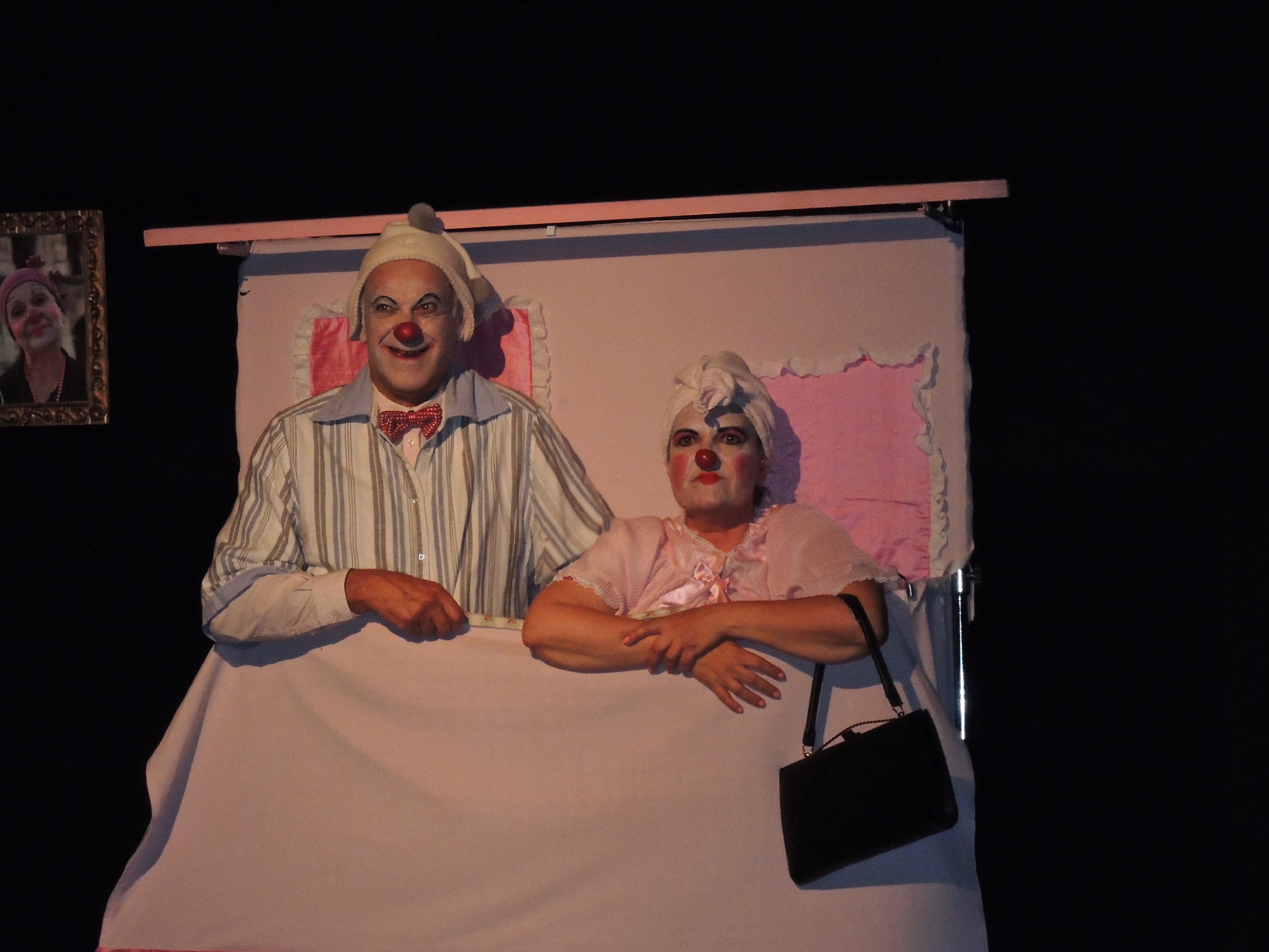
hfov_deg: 17.6
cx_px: 584
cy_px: 523
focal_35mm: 112
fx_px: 4106
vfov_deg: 13.2
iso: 800
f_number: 5.5
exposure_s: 1/60
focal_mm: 17.9
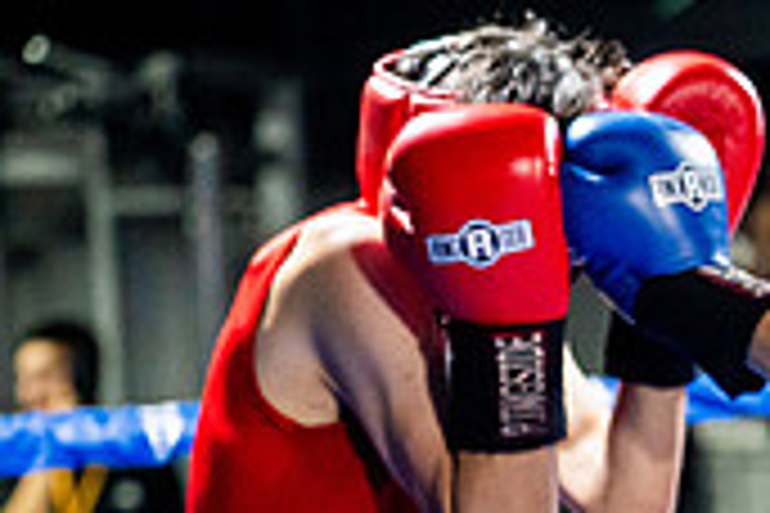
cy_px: 763
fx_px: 5090
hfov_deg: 8.5
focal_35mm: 238
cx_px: 1013
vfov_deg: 5.7
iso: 4000
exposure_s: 1/1000
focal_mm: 70
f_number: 2
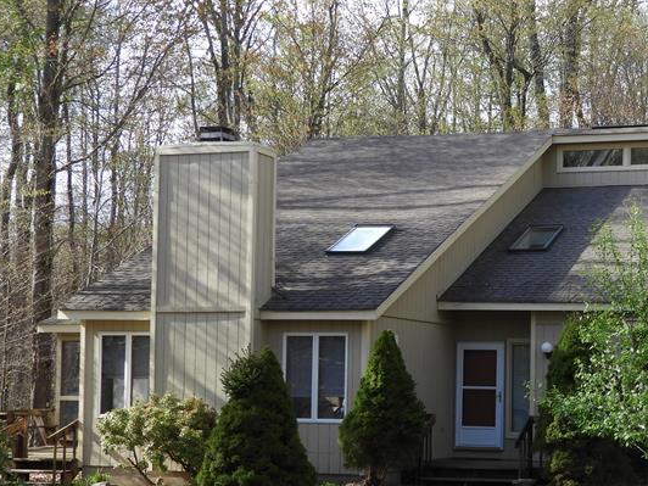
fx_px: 1441
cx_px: 572
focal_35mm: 77
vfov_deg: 19.0
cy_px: 350
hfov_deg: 24.7
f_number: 3.8
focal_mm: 7.2
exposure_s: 1/250
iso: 100
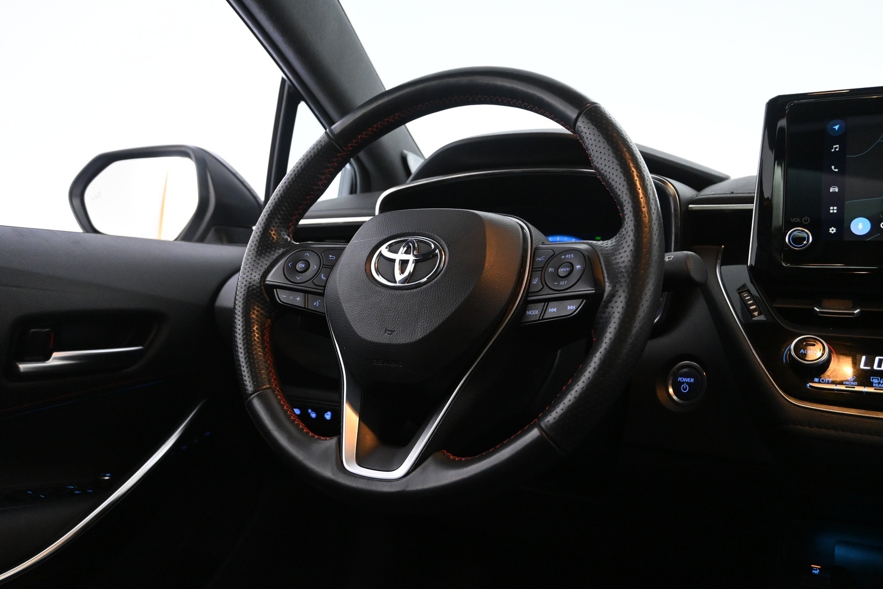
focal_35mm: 31
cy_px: 294
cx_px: 442
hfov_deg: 60.7
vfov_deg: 42.6
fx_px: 754
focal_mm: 20.5
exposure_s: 1/50
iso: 3200
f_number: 3.8
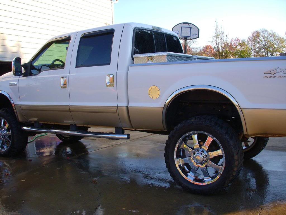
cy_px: 108
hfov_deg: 49.0
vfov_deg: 37.7
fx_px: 314
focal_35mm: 38
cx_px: 143
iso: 100
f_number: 3.3
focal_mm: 6.3
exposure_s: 1/320
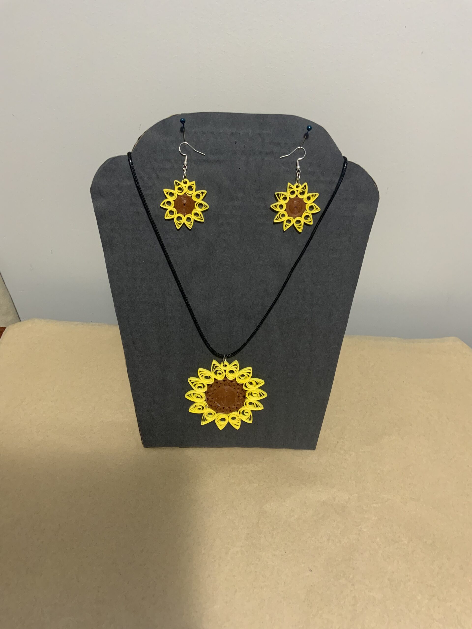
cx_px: 236
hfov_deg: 48.2
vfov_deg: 61.7
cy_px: 314
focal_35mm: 29
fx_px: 527
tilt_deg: -37.7
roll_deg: -2.3
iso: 200
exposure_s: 1/60
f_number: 1.8
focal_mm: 3
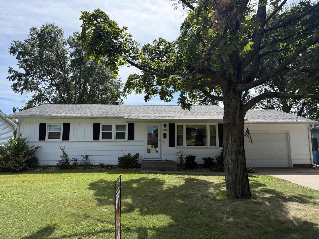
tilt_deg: +7.0
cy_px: 120
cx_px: 160
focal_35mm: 24
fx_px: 221
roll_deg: +0.2
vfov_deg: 56.8
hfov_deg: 71.6
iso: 125
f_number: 1.78
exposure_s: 1/3953
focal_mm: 6.76
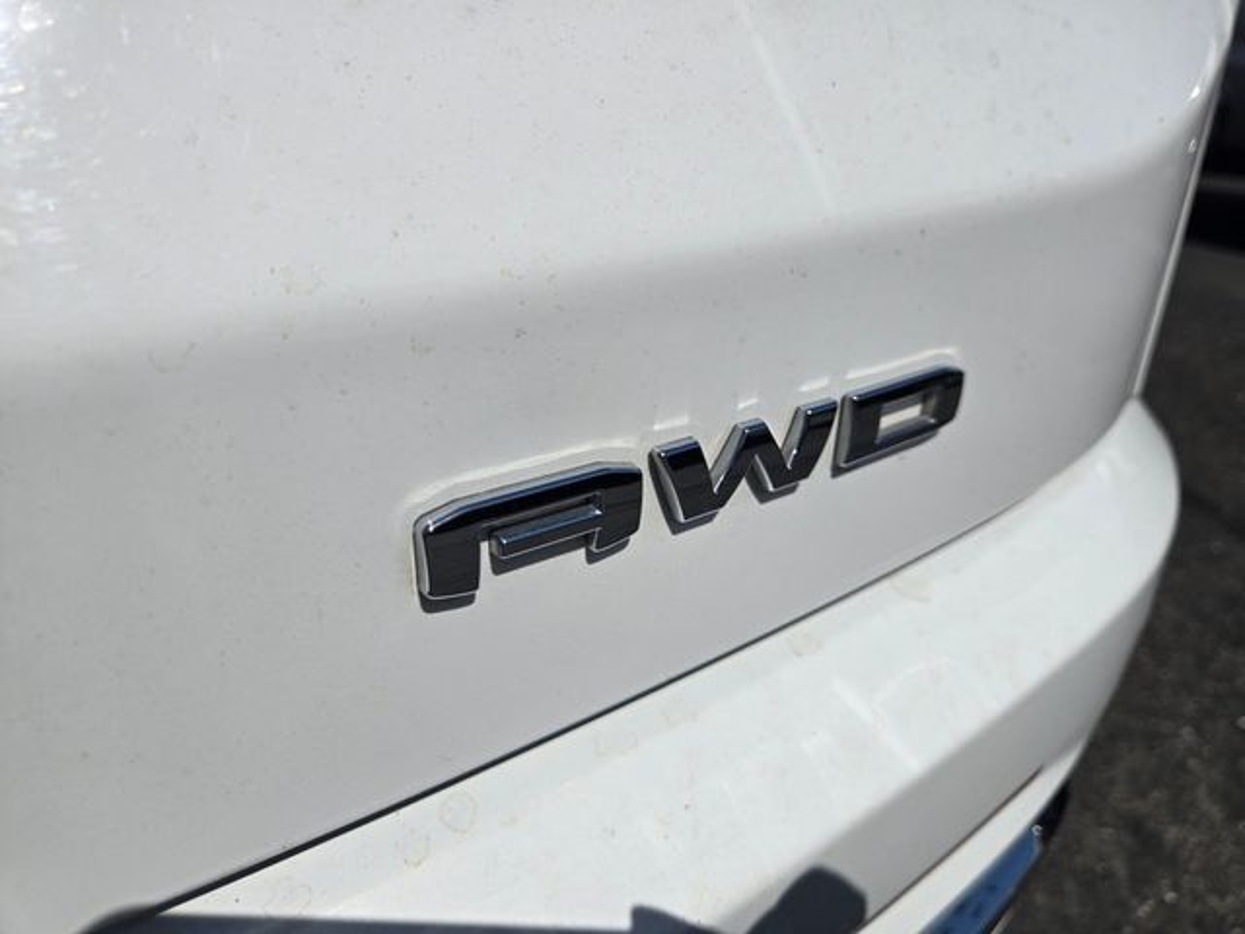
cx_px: 622
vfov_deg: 58.9
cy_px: 467
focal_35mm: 23
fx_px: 827
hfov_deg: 73.9
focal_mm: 5.4
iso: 25
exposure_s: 1/6836
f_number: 1.8
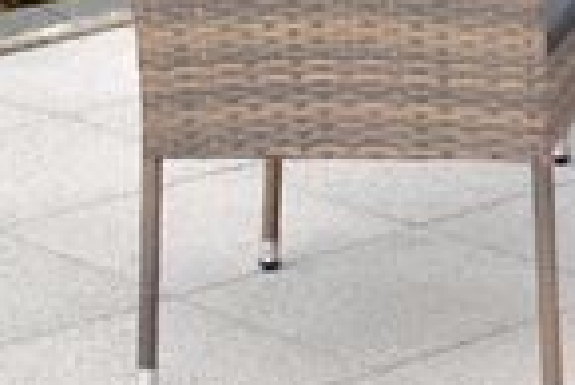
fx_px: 3470
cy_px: -131
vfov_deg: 6.3
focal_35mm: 217
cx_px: 1079
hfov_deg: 9.0
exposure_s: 1/1000
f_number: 3.2
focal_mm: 35
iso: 160
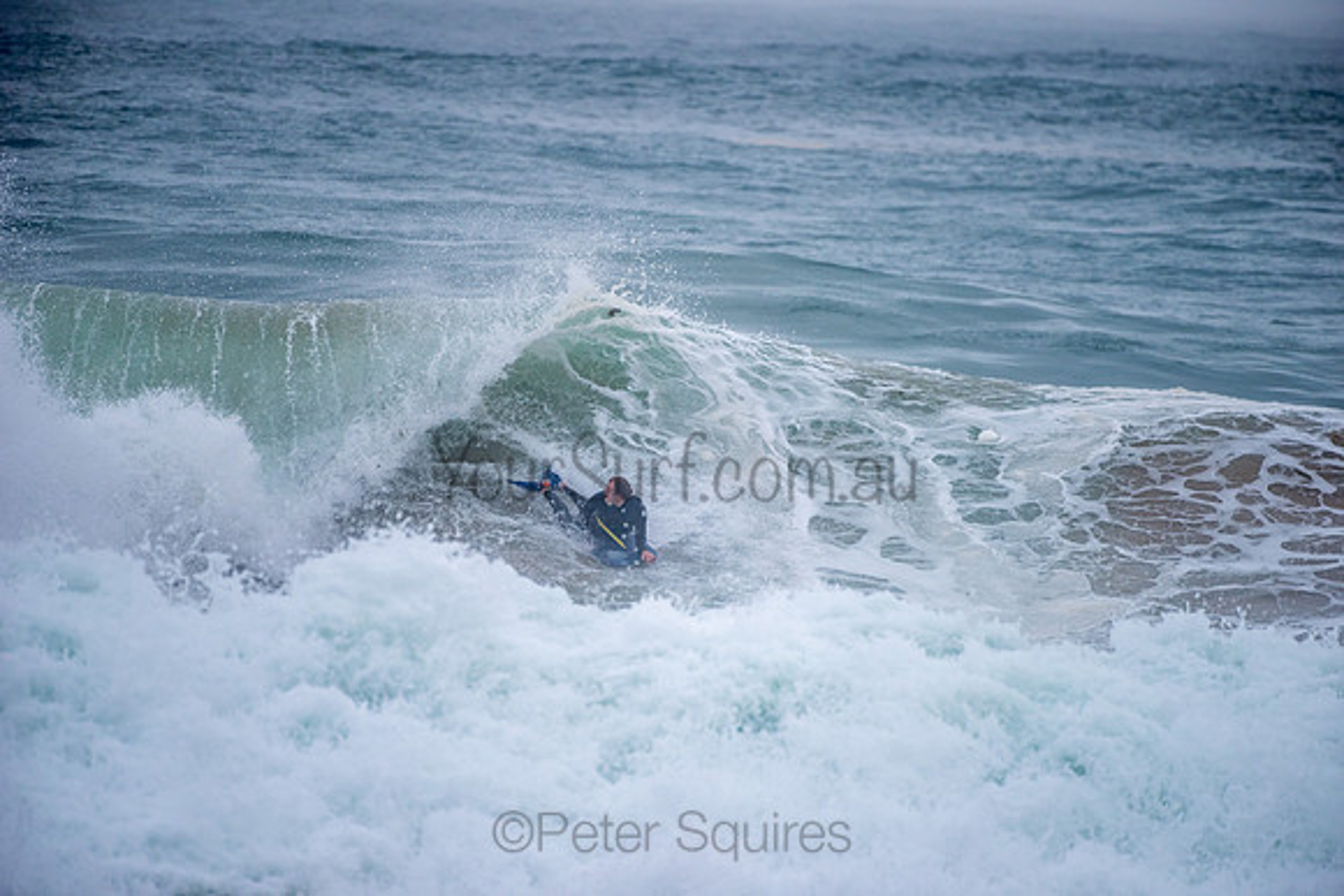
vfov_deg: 2.8
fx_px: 18670
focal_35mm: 500
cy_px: 448
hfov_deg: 4.1
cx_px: 672
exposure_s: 1/1000
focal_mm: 500
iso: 360
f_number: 5.6
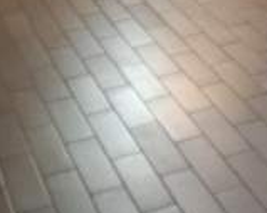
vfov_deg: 11.5
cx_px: 480
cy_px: -188
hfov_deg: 13.9
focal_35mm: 123
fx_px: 971
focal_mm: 3.08
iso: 400
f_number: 2
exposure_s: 1/30
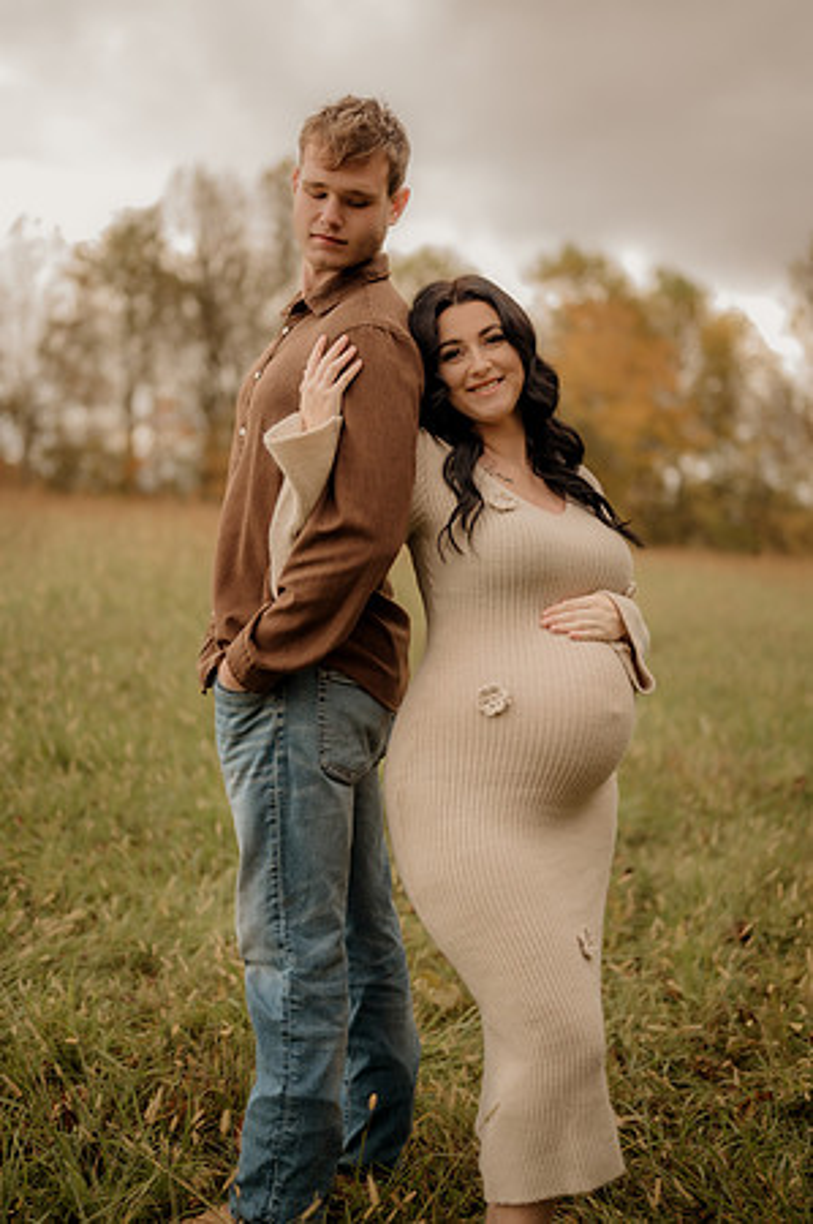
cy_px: 612
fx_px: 1698
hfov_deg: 26.9
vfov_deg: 39.6
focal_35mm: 50
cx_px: 406
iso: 200
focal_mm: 50
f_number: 1.8
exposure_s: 1/320
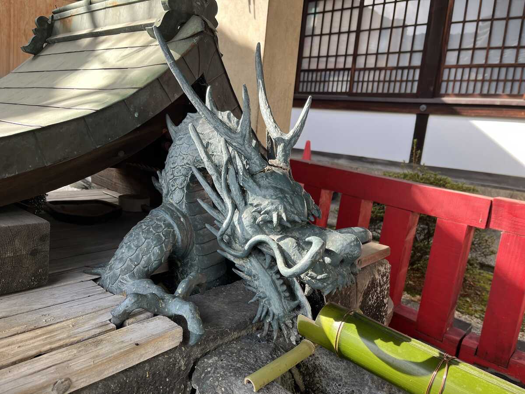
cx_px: 262
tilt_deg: -9.5
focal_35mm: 26
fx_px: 394
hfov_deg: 67.3
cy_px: 197
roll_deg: -4.6
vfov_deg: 53.1
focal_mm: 5.1
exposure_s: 1/313
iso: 50
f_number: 1.6
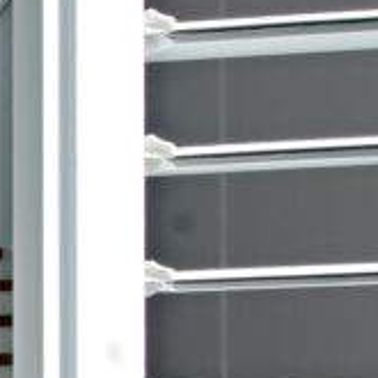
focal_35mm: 111
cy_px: 462
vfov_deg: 15.1
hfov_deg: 11.3
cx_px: -683
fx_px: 1371
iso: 200
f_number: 13
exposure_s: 1/125
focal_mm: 14
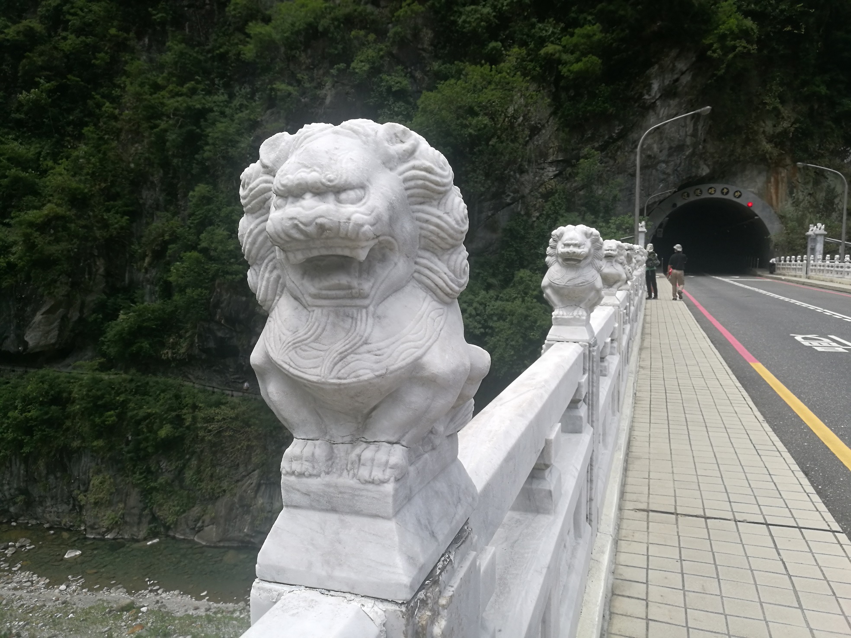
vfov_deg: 51.4
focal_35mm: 27
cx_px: 426
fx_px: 664
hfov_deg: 65.3
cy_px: 319
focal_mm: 4.5
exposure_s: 1/867
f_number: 2.2
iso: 50
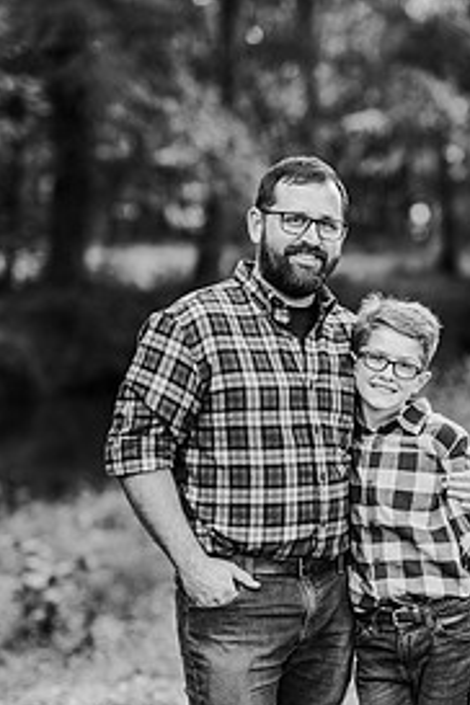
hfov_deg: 9.8
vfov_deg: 14.6
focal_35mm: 140
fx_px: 2741
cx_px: 315
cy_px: 475
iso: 200
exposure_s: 1/200
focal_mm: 85
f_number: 2.2
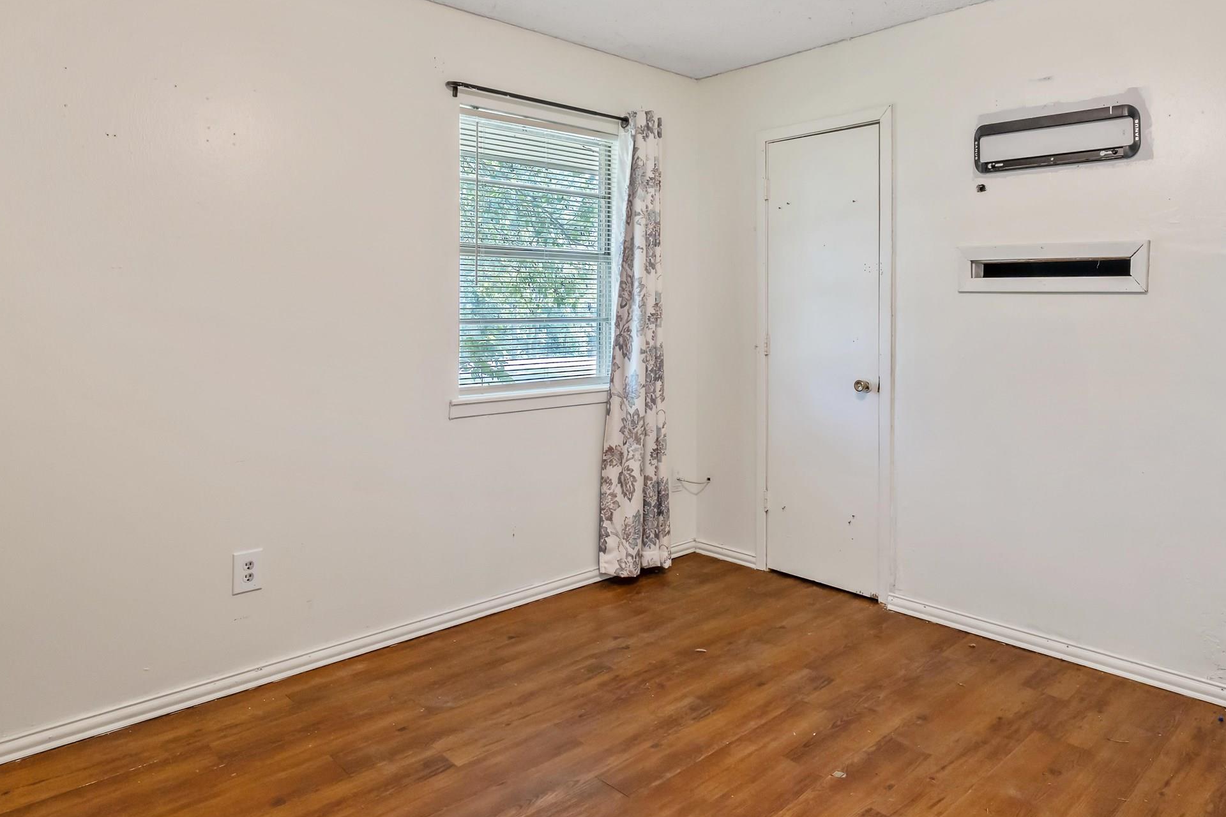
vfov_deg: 52.4
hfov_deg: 73.3
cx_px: 700
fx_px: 817
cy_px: 292
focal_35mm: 24
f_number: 8
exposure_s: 1/15
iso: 800
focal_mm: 15
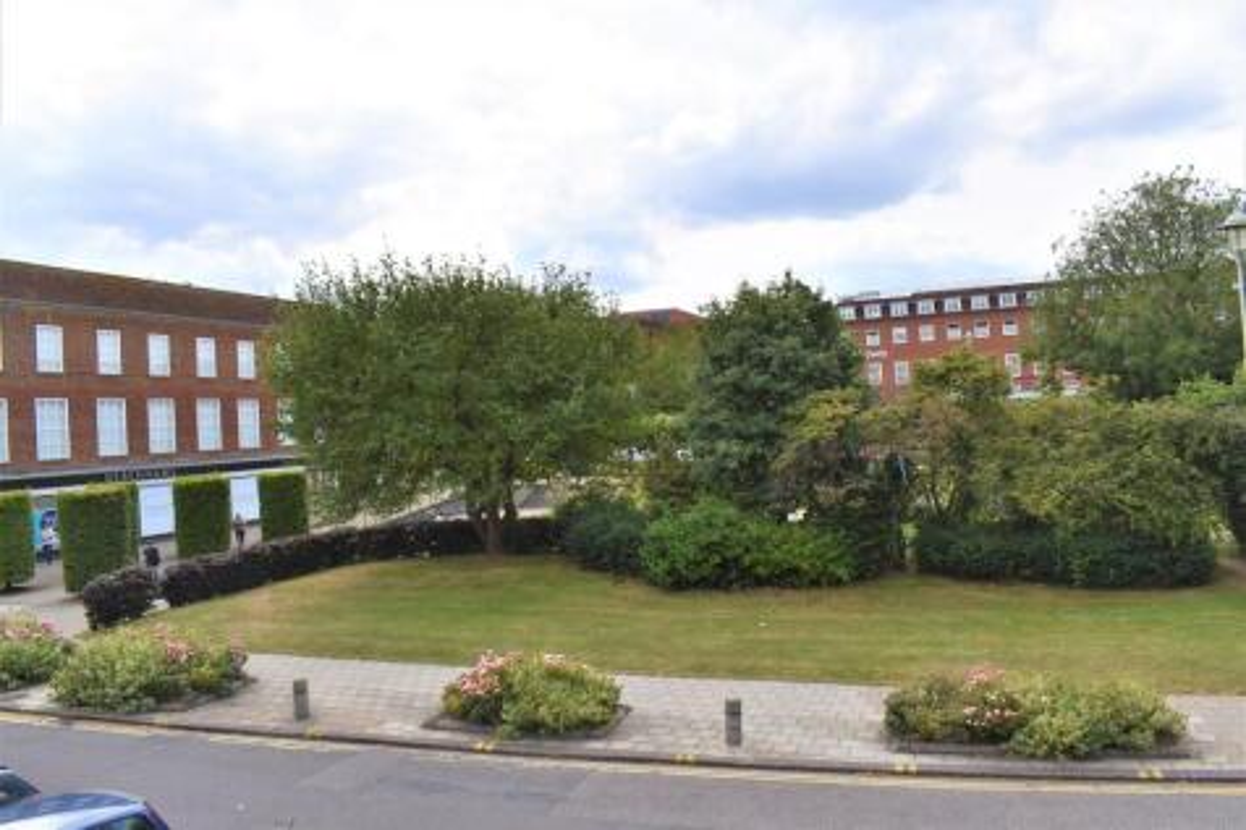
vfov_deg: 47.9
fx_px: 934
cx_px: 623
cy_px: 415
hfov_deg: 67.4
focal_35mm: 27
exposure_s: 1/200
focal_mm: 18
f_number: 10
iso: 100
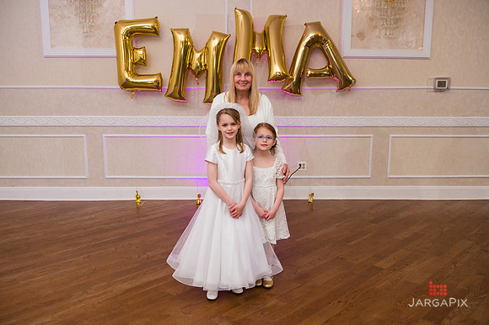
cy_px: 162
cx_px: 244
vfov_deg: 41.1
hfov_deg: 58.7
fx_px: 434
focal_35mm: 32
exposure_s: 1/200
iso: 1250
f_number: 5
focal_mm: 32
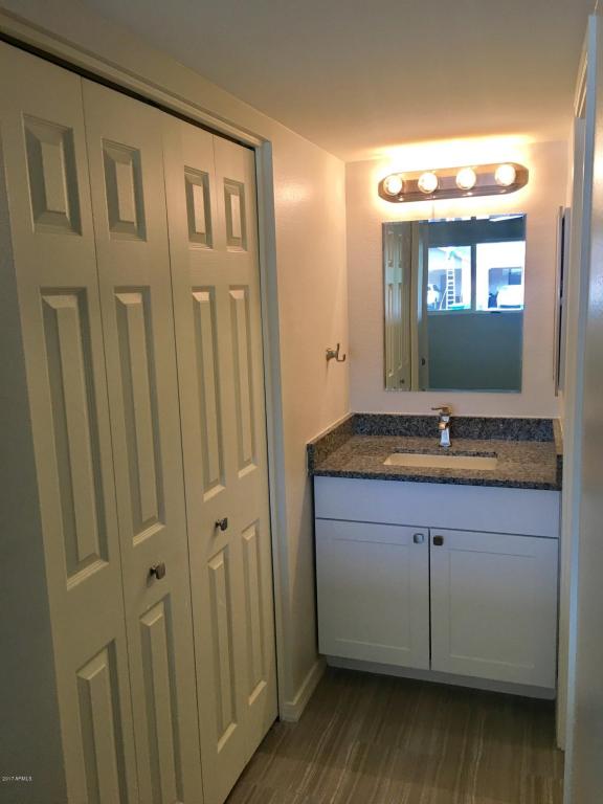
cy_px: 402
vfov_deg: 61.7
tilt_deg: -8.6
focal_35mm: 29
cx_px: 302
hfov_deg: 48.2
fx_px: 674
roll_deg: +1.4
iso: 40
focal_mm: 4.15
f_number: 2.2
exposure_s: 1/30
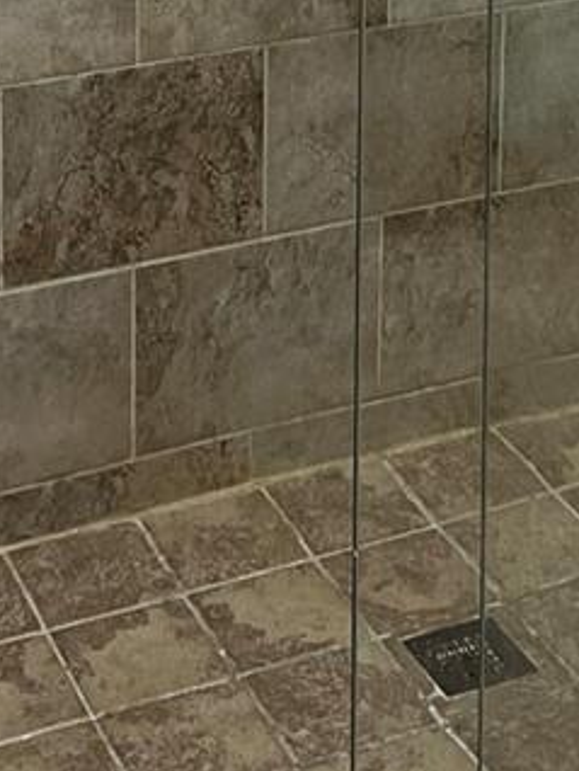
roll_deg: -1.1
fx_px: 2183
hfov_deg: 15.0
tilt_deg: -9.1
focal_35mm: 98
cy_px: -313
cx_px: 470
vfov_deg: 18.2
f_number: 1.5
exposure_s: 1/60
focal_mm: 5.7
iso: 200
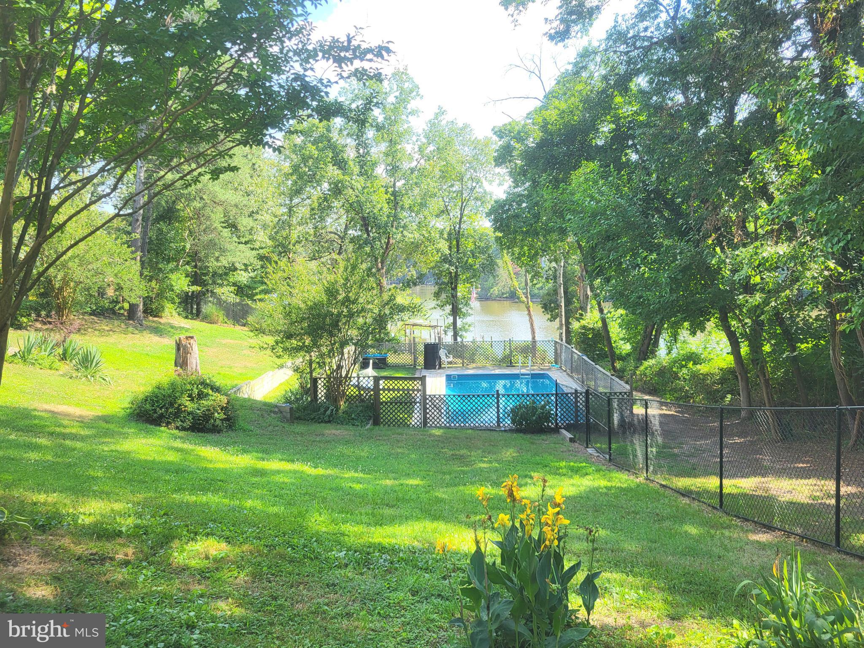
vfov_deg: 53.1
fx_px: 649
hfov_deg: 67.3
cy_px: 324
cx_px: 432
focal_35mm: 26
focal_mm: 5.4
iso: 40
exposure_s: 1/667
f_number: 1.8
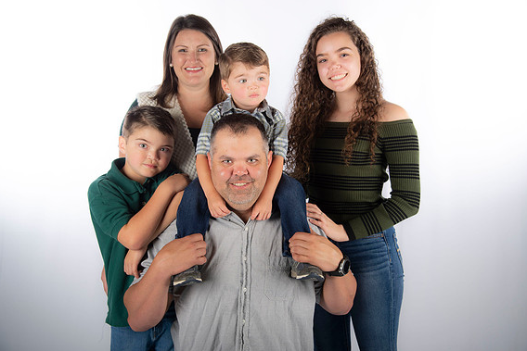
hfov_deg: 38.9
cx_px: 267
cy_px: 177
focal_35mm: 51
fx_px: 747
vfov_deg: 26.5
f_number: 5.6
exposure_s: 1/200
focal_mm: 50
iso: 100
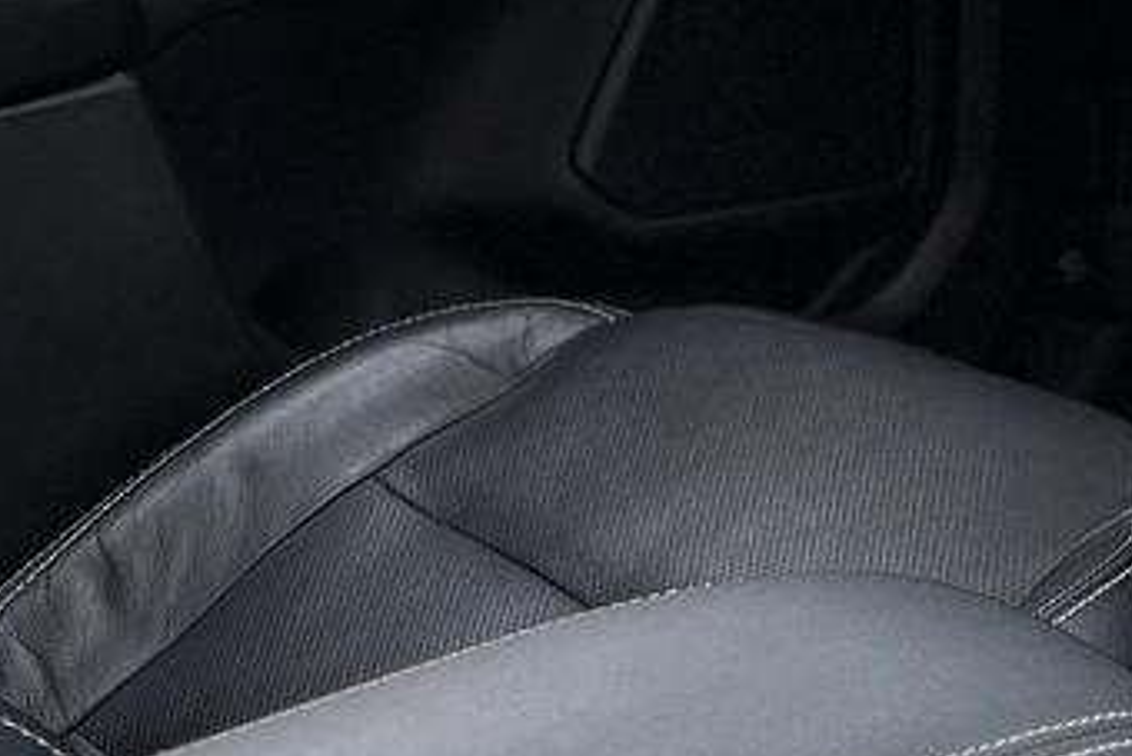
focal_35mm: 94
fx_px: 2957
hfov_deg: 19.4
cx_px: 1618
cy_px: -376
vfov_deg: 13.7
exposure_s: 1/168
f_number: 1.78
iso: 160
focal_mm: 6.76
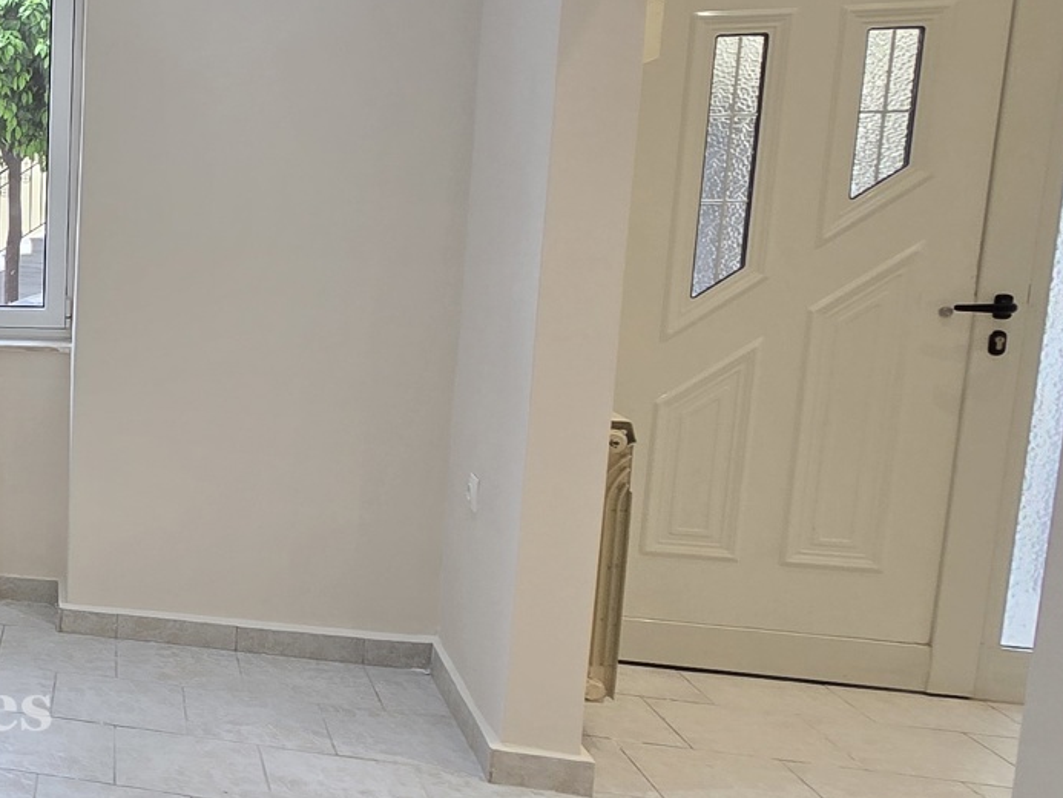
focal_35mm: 36
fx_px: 1106
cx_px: -337
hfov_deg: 34.7
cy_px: 374
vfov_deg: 39.7
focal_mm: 2.2
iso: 50
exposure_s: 1/50
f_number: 2.2
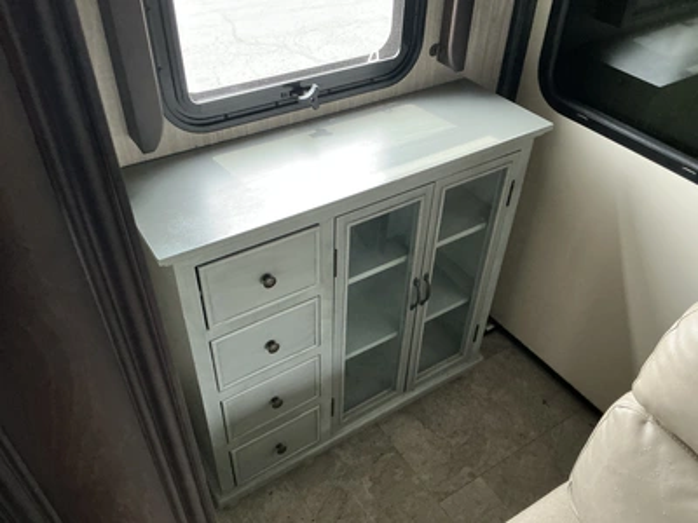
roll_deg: -1.8
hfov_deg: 63.4
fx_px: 565
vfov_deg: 49.7
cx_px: 349
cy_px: 262
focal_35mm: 28
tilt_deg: -40.4
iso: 320
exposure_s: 1/53
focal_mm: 3
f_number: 1.8
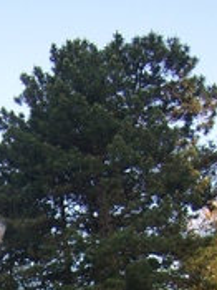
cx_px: -49
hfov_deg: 13.1
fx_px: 921
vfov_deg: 16.6
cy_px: 403
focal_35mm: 110
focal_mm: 5.95
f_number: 2.8
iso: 50
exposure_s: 1/229
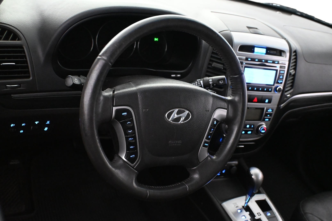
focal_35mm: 38
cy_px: 110
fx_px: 346
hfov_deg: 51.3
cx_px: 166
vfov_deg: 35.5
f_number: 4.2
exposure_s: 1/60
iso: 7200
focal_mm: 25
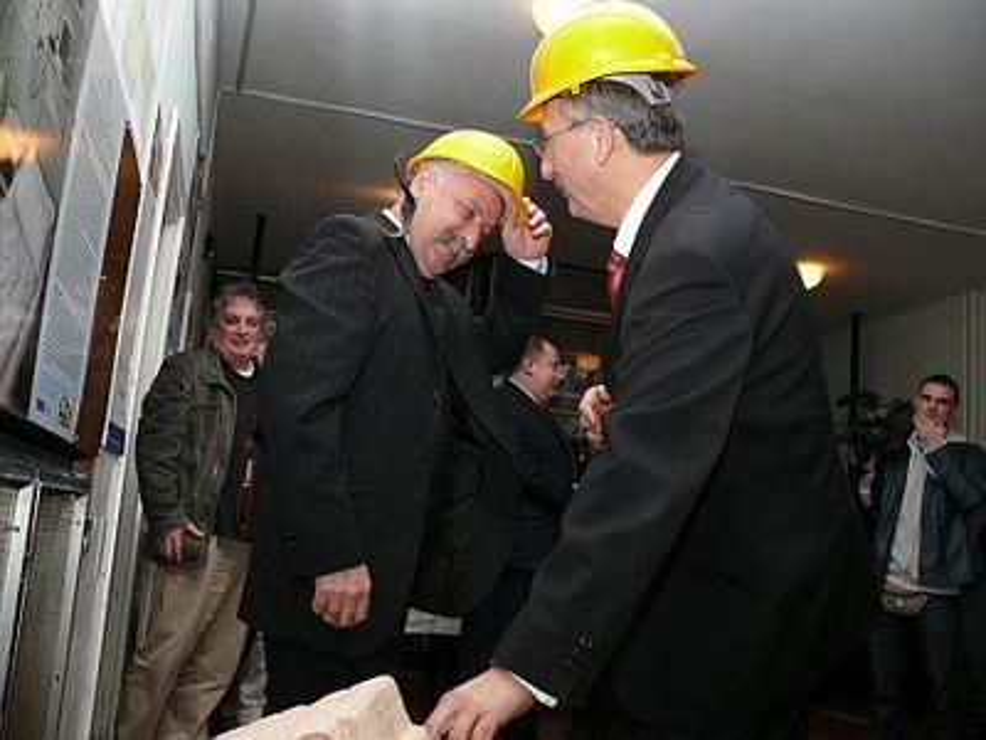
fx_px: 997
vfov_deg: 40.7
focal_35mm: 35
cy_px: 370
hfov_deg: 52.6
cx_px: 493
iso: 100
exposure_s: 1/30
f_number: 2.8
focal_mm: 7.4
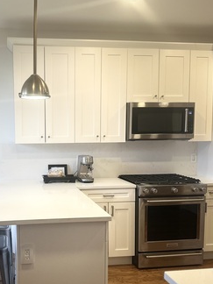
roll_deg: -1.1
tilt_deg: -4.8
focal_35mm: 37
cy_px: 160
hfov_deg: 37.8
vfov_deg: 50.0
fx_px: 304
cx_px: 55
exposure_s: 1/120
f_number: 1.78
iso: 125
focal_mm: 6.86
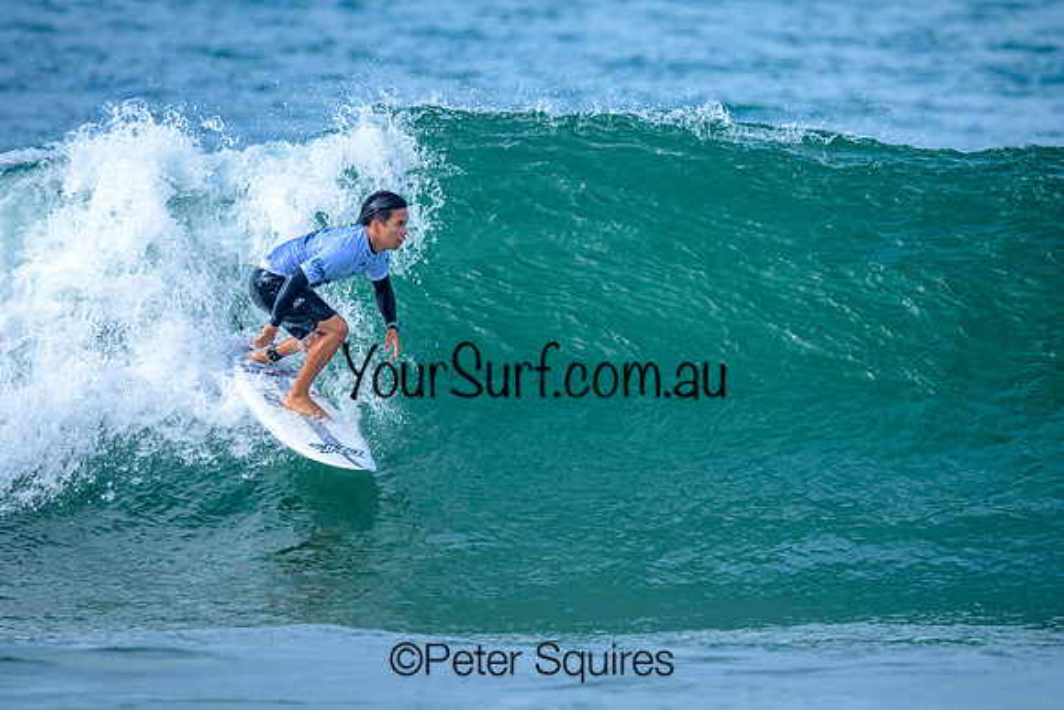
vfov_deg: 1.3
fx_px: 30244
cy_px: 272
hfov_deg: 2.0
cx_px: 569
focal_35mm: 1023
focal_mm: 800
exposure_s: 1/2000
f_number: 6.3
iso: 400
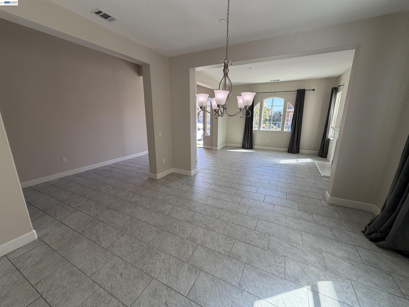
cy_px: 154
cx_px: 204
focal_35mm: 14
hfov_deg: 102.1
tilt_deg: -12.3
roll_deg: +0.0
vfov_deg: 85.7
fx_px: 165
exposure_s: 1/120
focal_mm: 2.22
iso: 64
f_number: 2.2
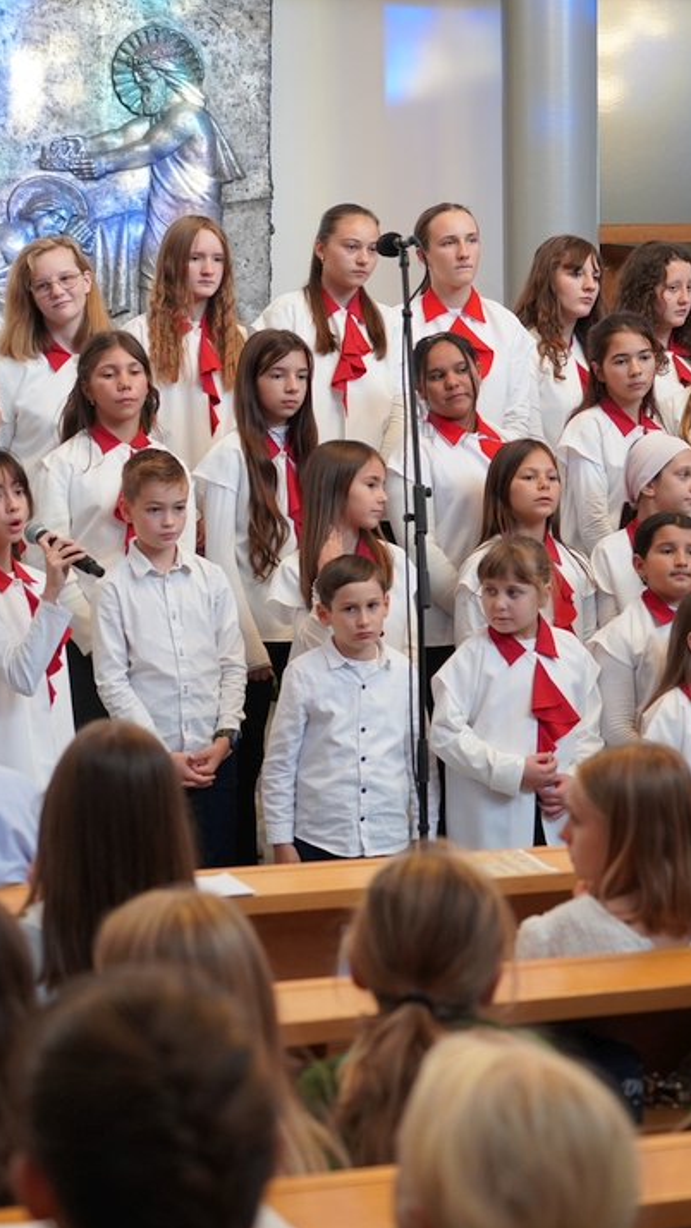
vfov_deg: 24.5
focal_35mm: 87
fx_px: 2835
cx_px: 315
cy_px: 615
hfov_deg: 13.9
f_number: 4
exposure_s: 1/160
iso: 1600
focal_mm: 55
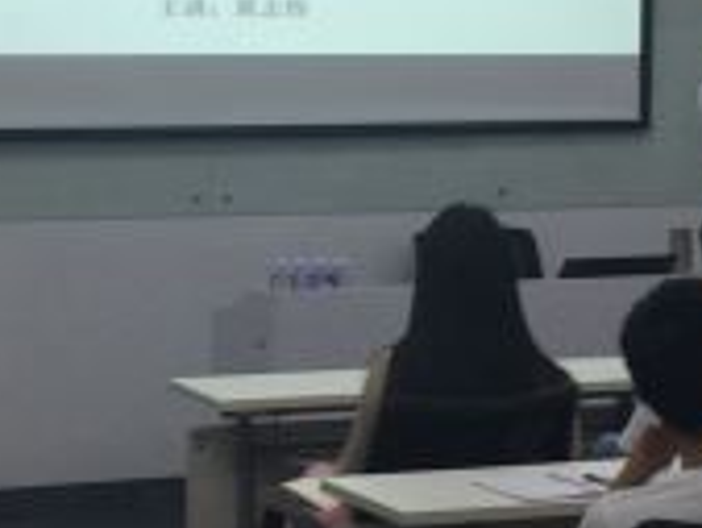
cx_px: 432
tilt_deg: -4.9
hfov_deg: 14.4
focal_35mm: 137
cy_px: 328
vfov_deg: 10.8
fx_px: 2780
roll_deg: -2.3
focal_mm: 4.15
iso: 32
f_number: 2.2
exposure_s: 1/50
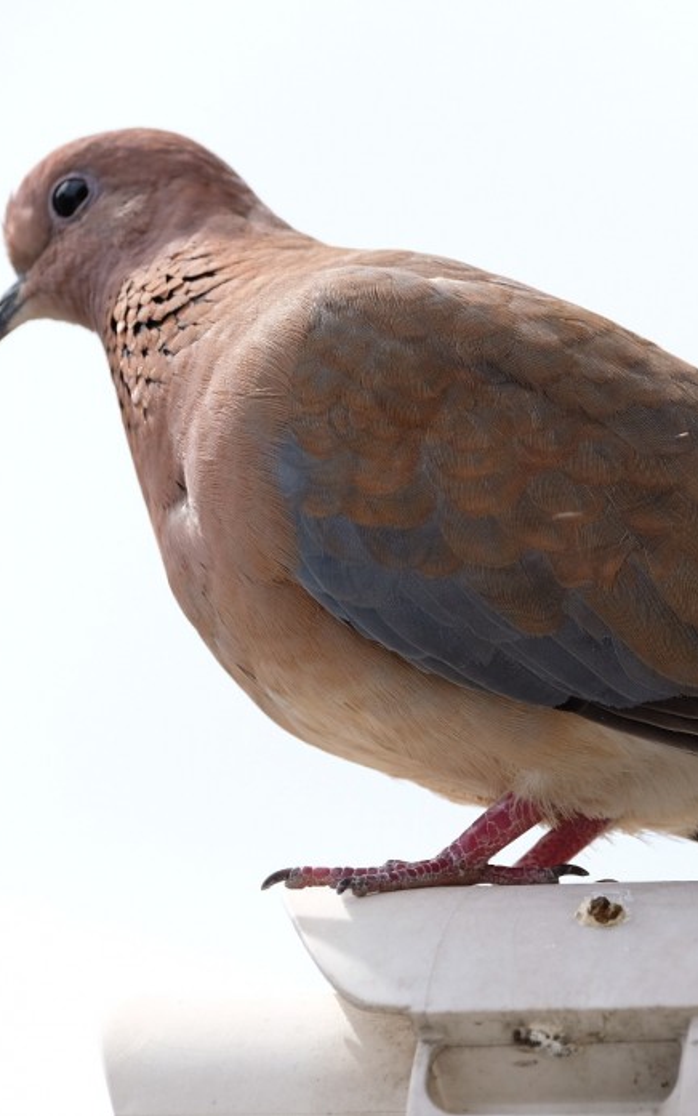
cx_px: 624
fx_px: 19650
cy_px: 559
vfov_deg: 3.3
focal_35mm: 646
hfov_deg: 2.0
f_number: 6.4
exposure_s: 1/450
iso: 250
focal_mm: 280.4
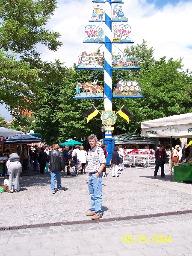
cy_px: 128
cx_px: 96
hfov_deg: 37.7
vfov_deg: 49.0
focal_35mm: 38
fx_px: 281
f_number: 4.8
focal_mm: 8
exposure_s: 1/500
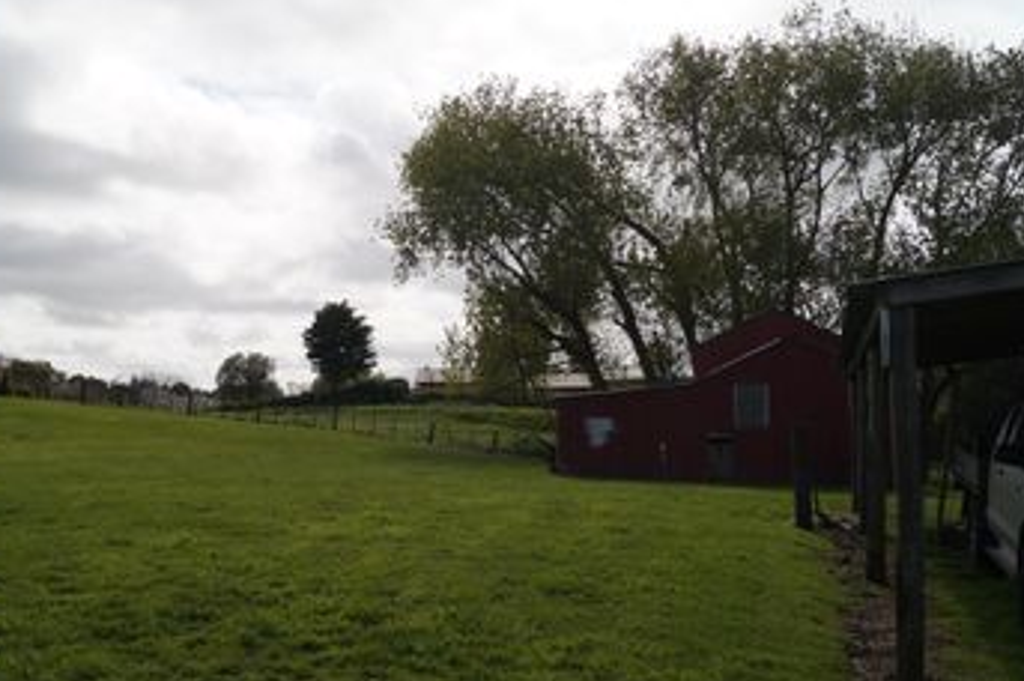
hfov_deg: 51.7
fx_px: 1051
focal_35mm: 37
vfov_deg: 35.9
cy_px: 348
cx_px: 421
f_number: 8
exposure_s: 1/640
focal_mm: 18
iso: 100
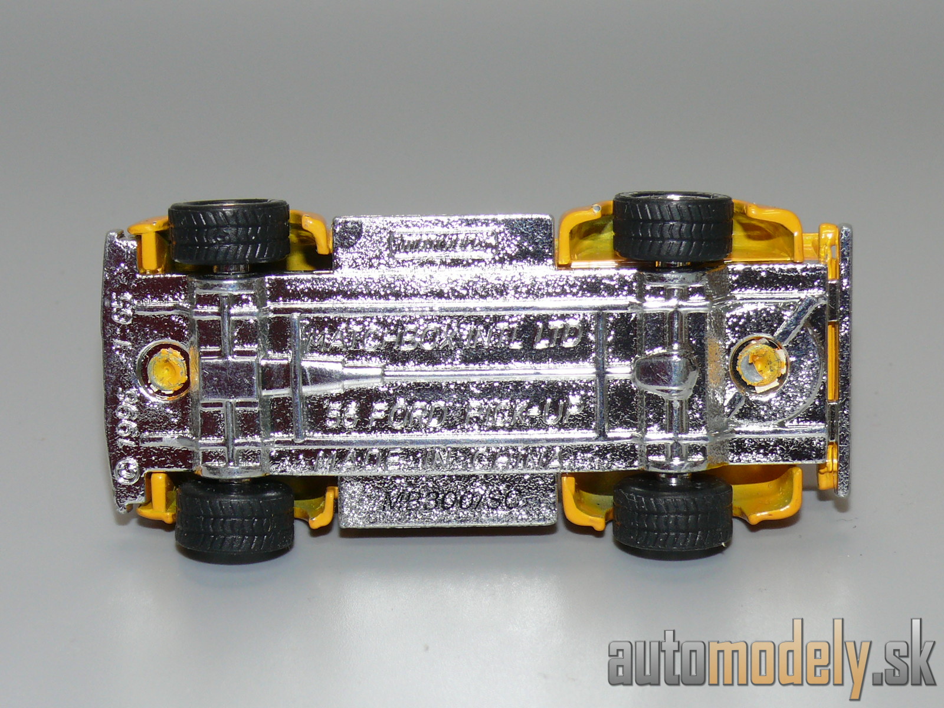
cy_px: 354
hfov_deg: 20.0
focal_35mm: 98
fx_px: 2673
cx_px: 472
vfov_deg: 15.1
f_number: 4
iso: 100
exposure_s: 1/30
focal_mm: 13.2
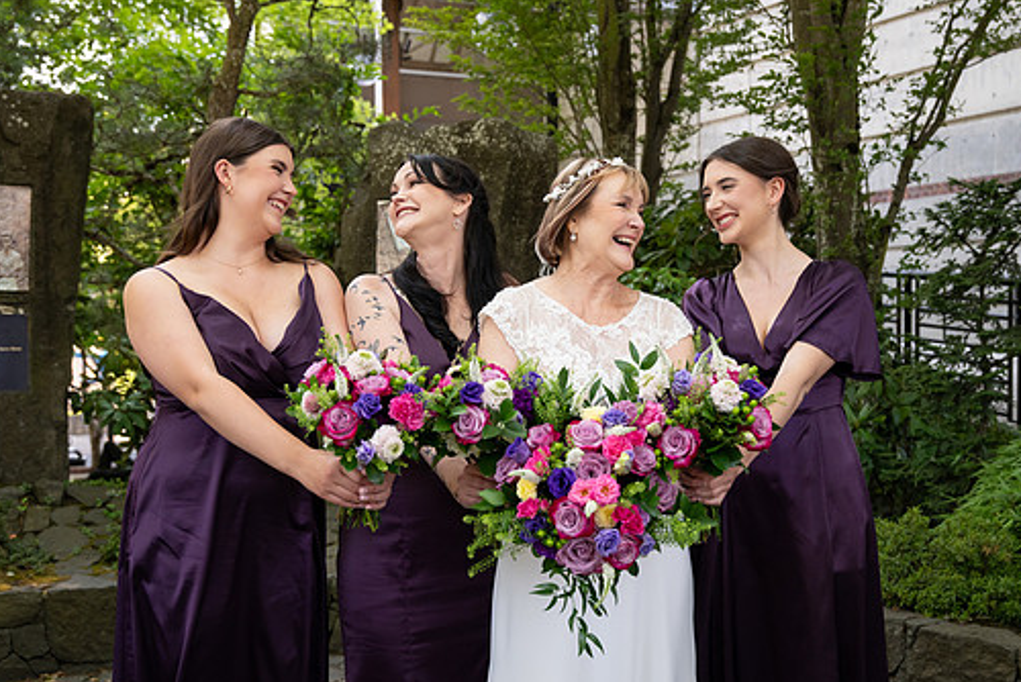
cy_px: 336
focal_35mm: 51
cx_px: 549
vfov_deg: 26.5
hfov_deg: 38.8
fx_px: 1447
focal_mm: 44
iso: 1250
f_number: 4.5
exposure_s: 1/400
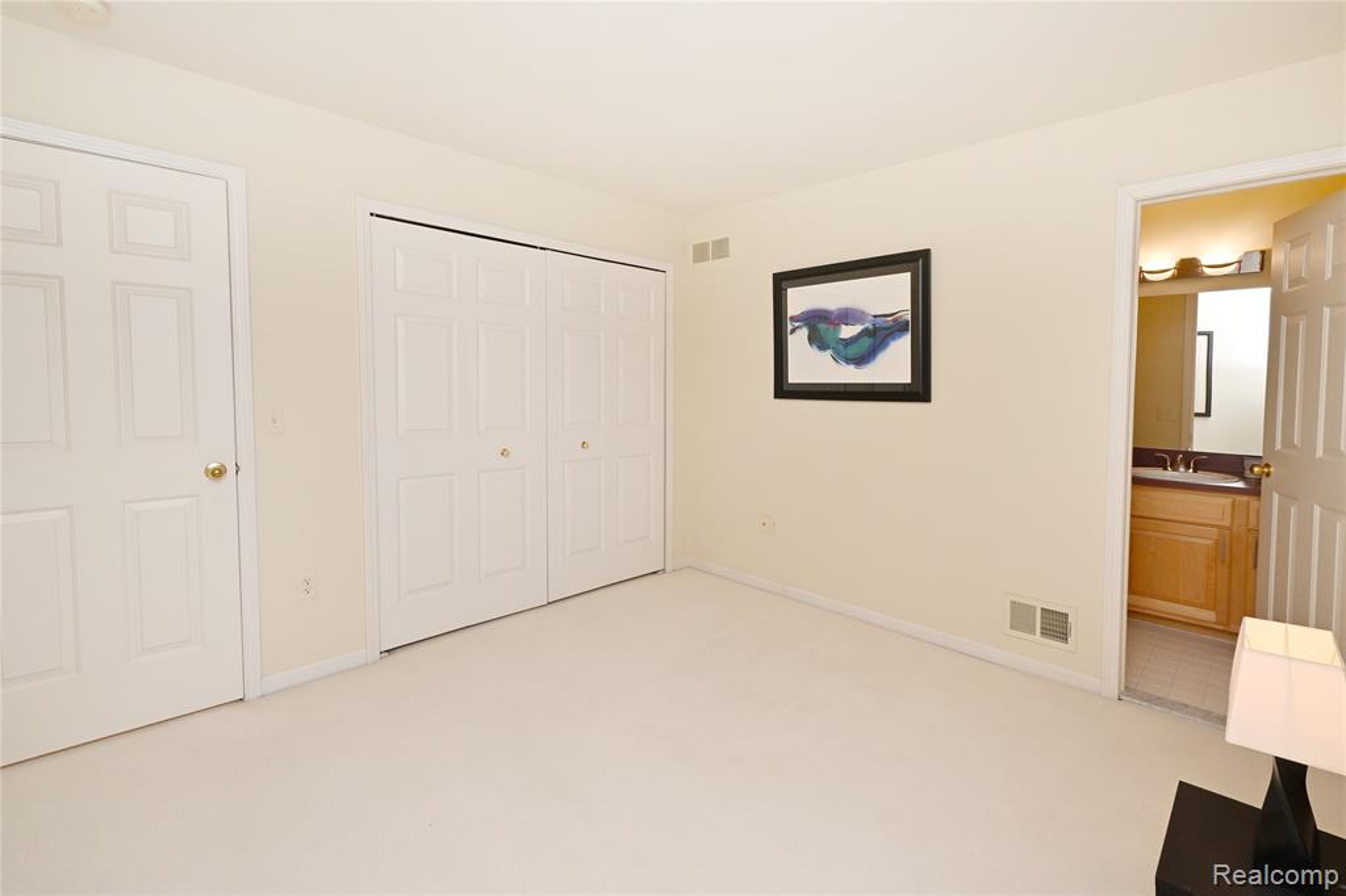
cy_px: 448
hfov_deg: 104.3
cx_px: 673
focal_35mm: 14
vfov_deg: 81.2
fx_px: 523
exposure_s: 1/60
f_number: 11
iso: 800
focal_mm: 14
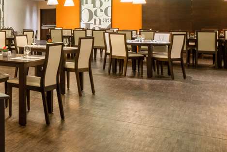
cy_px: 8
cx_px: -109
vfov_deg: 26.9
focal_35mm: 48
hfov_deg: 28.1
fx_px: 303
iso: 100
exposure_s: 2
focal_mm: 10
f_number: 11
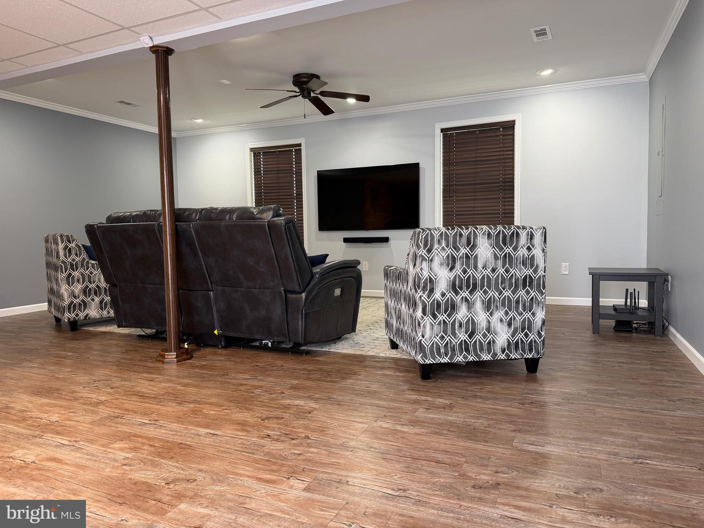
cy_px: 264
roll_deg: +0.5
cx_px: 352
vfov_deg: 56.8
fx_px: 488
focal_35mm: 24
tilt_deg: -0.4
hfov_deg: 71.6
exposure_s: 1/60
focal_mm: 6.76
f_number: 1.78
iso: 125
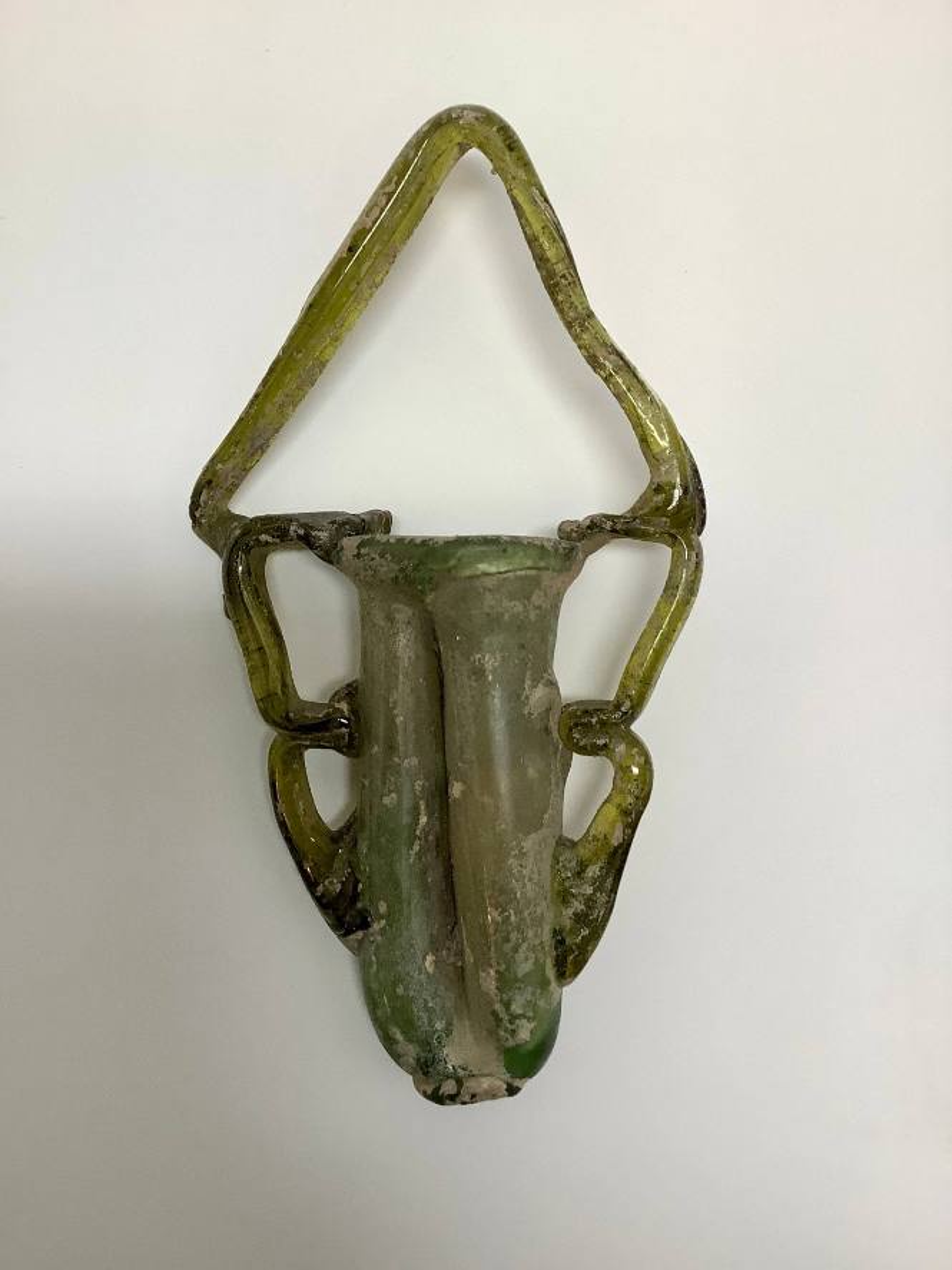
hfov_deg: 45.4
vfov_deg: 58.4
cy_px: 635
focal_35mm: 31
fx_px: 1137
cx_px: 476
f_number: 2.4
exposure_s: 1/120
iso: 100
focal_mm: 3.3
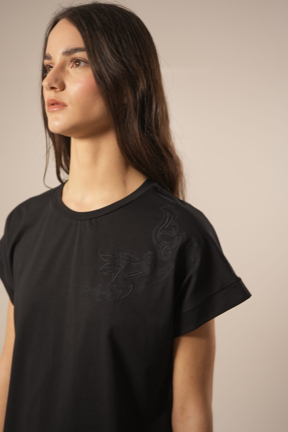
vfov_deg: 39.6
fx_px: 600
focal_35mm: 50
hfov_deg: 27.0
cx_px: 144
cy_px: 216
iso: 500
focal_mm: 50
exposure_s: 1/100
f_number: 3.2
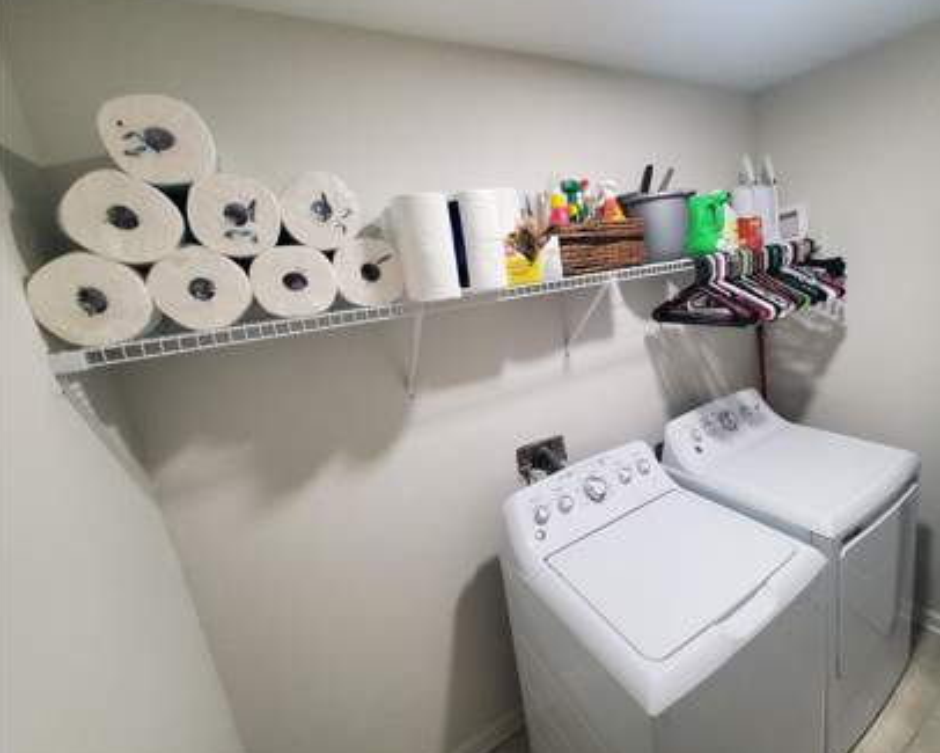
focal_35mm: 15
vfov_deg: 83.9
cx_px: 551
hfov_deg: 95.8
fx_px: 417
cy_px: 348
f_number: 2.2
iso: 640
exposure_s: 1/60
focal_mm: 1.8
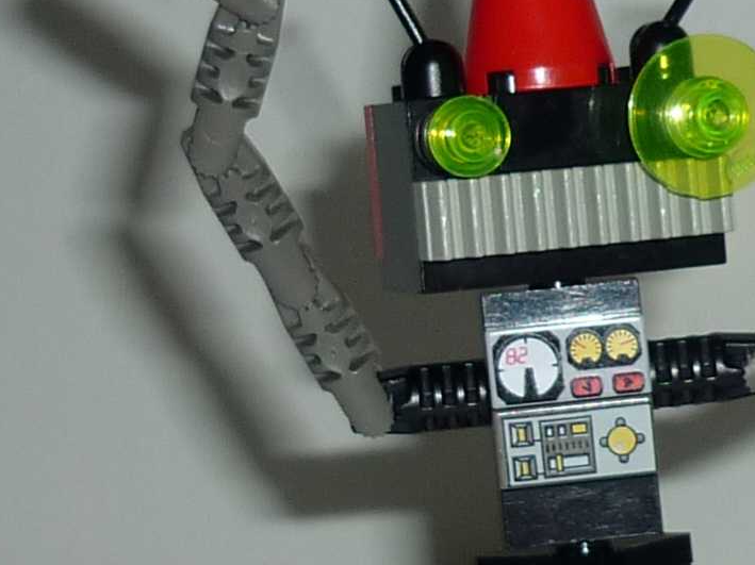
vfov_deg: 9.8
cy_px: 310
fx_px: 3314
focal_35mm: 152
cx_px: 536
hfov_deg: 13.0
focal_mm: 5.5
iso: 100
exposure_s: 1/30
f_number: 2.8
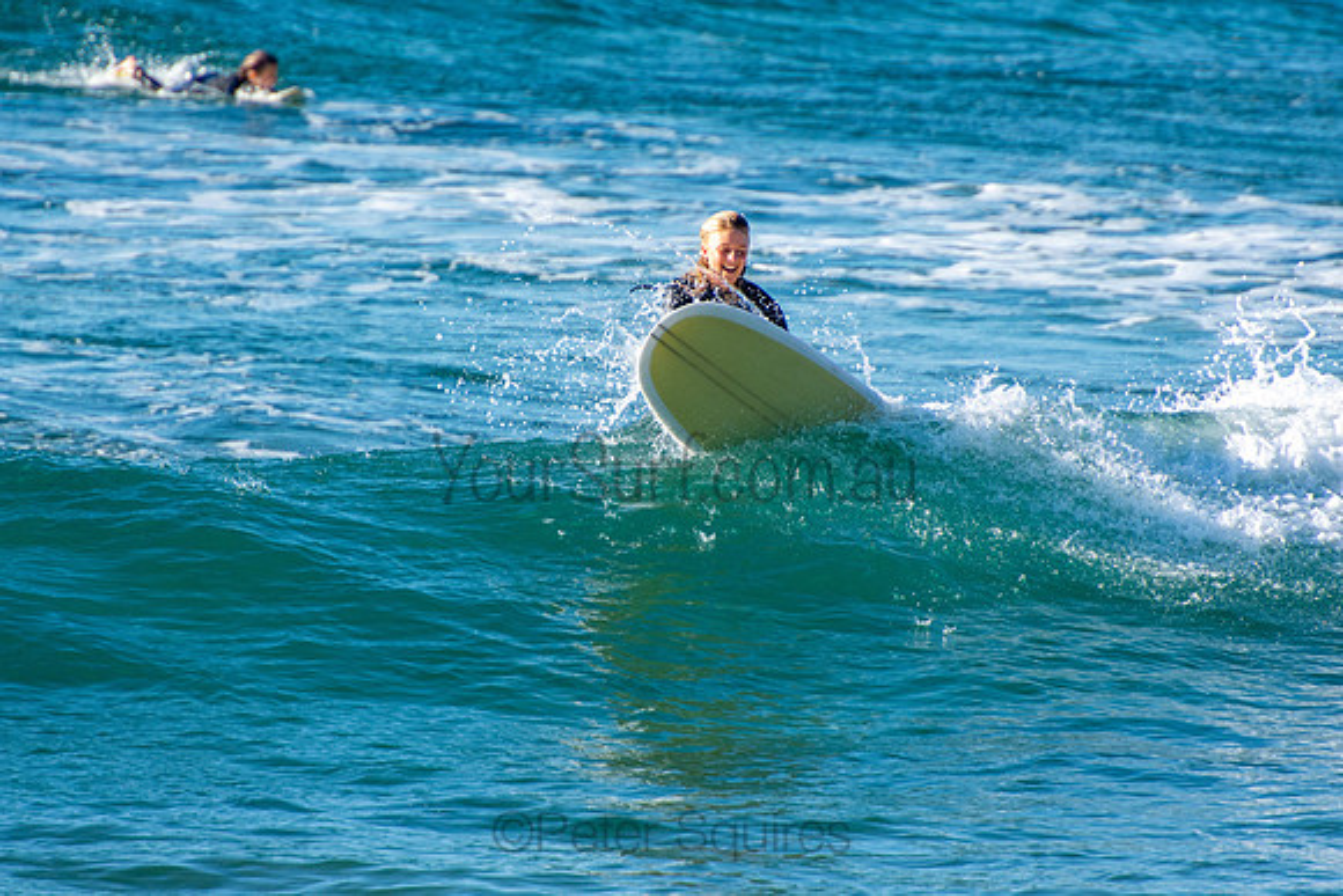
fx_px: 22388
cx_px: 672
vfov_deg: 2.3
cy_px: 448
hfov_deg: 3.4
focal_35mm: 600
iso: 360
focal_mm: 400
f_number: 5.6
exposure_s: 1/1250
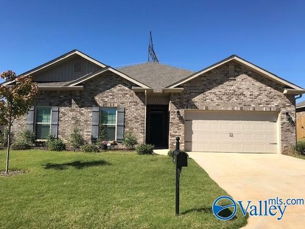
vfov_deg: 49.7
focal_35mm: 28
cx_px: 152
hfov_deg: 63.4
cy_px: 114
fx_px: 247
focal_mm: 3.99
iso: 20
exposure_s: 1/2660
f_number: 1.8
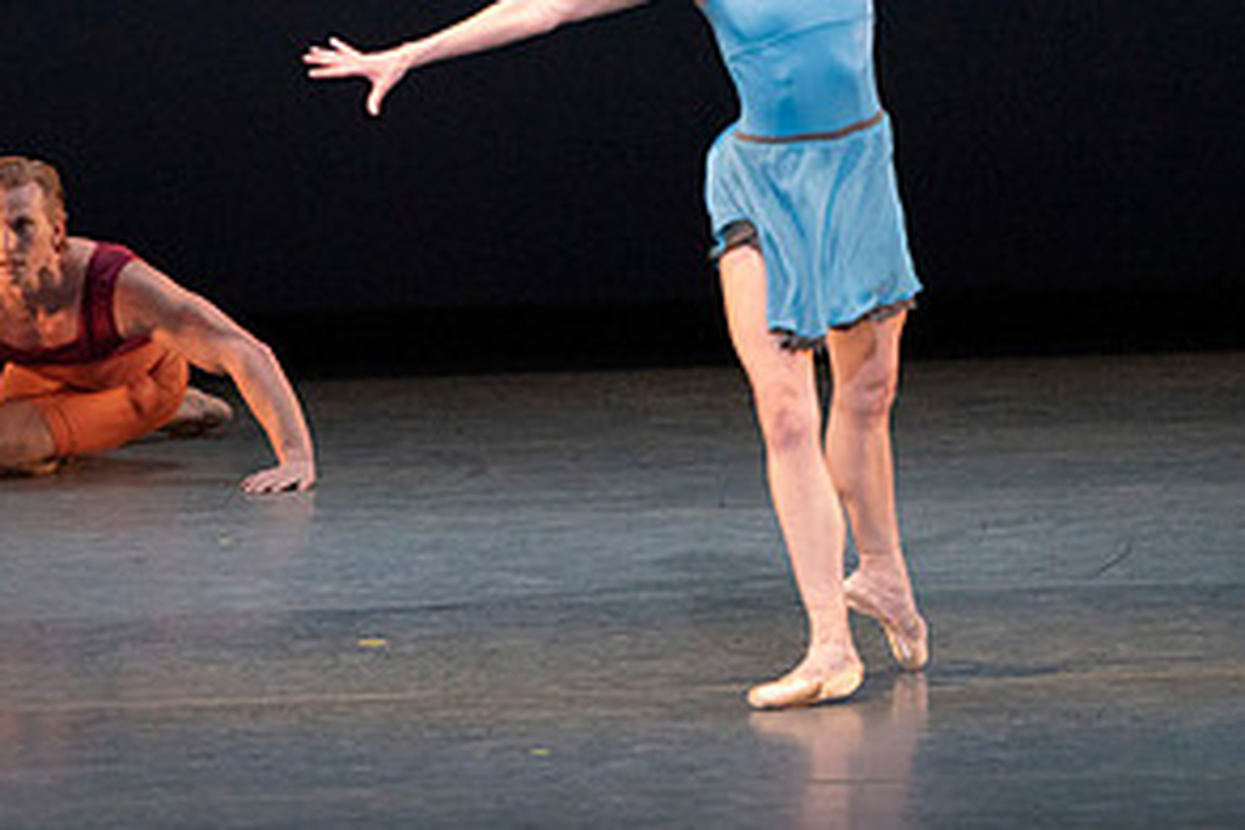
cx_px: 432
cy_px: 210
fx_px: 21717
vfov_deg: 2.2
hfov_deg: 3.3
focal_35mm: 628
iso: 6400
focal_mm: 318
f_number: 5.6
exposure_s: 1/400
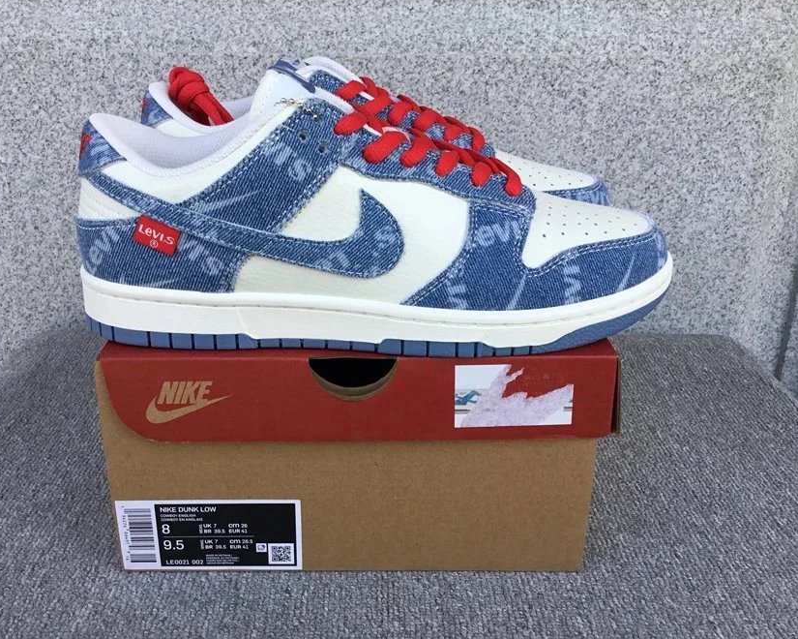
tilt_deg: -21.3
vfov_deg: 44.5
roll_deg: -0.1
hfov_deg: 54.2
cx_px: 376
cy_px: 316
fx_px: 779
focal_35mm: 33
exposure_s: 1/244
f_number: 2.4
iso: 25
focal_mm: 3.3
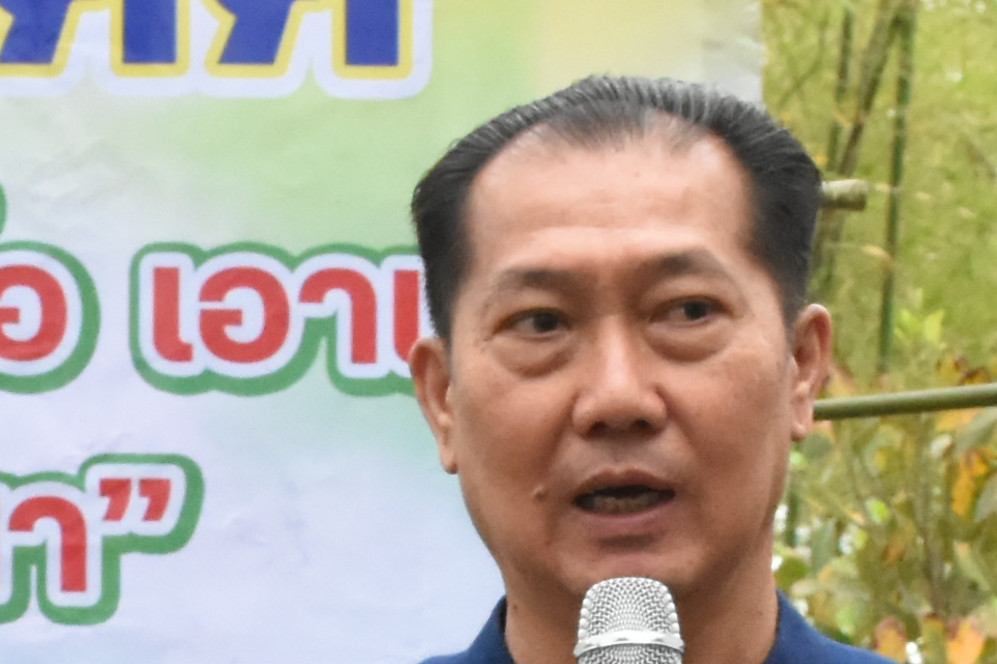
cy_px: 954
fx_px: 6839
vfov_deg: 5.5
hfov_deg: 8.3
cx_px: 562
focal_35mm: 247
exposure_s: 1/320
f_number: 9
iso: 3200
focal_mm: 32
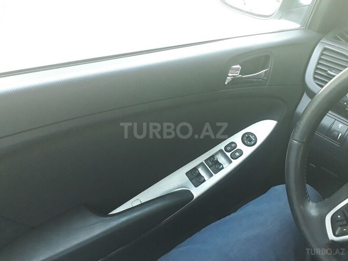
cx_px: 174
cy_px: 130
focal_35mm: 27
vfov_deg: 51.4
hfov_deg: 65.3
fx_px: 271
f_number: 1.9
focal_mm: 3.6
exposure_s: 1/33
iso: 250
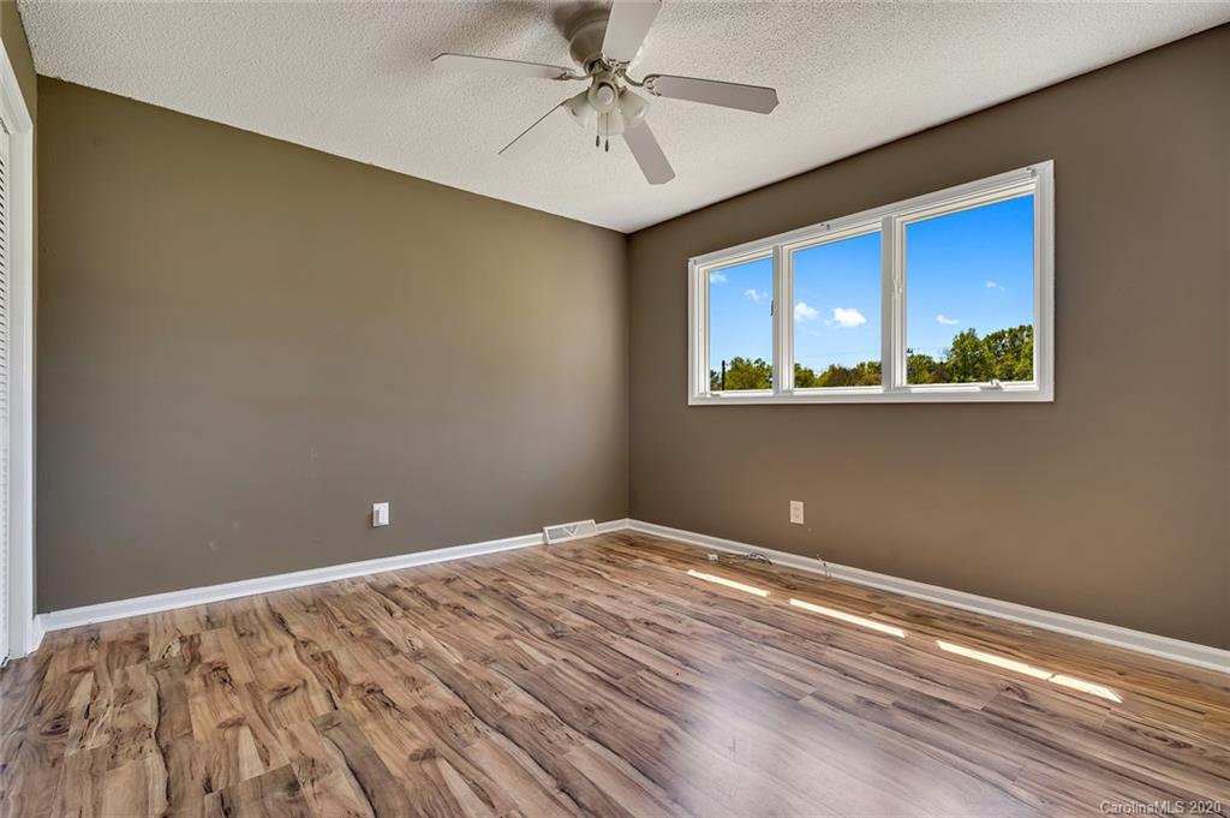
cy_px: 409
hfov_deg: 96.8
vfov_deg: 73.7
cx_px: 615
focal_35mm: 16
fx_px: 546
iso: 100
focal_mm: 16
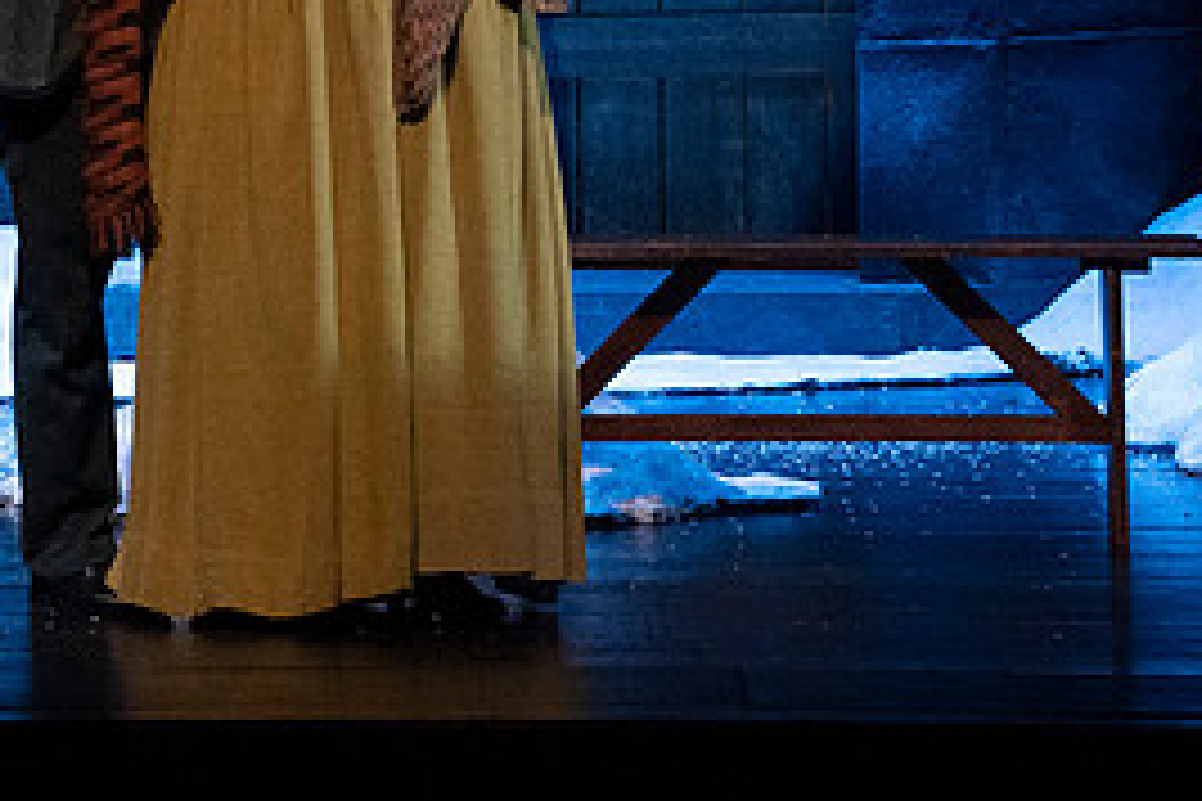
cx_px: 5
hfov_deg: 4.7
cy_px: -52
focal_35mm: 434
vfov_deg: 3.2
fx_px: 14490
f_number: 11
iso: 20000
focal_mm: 200
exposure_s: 1/320
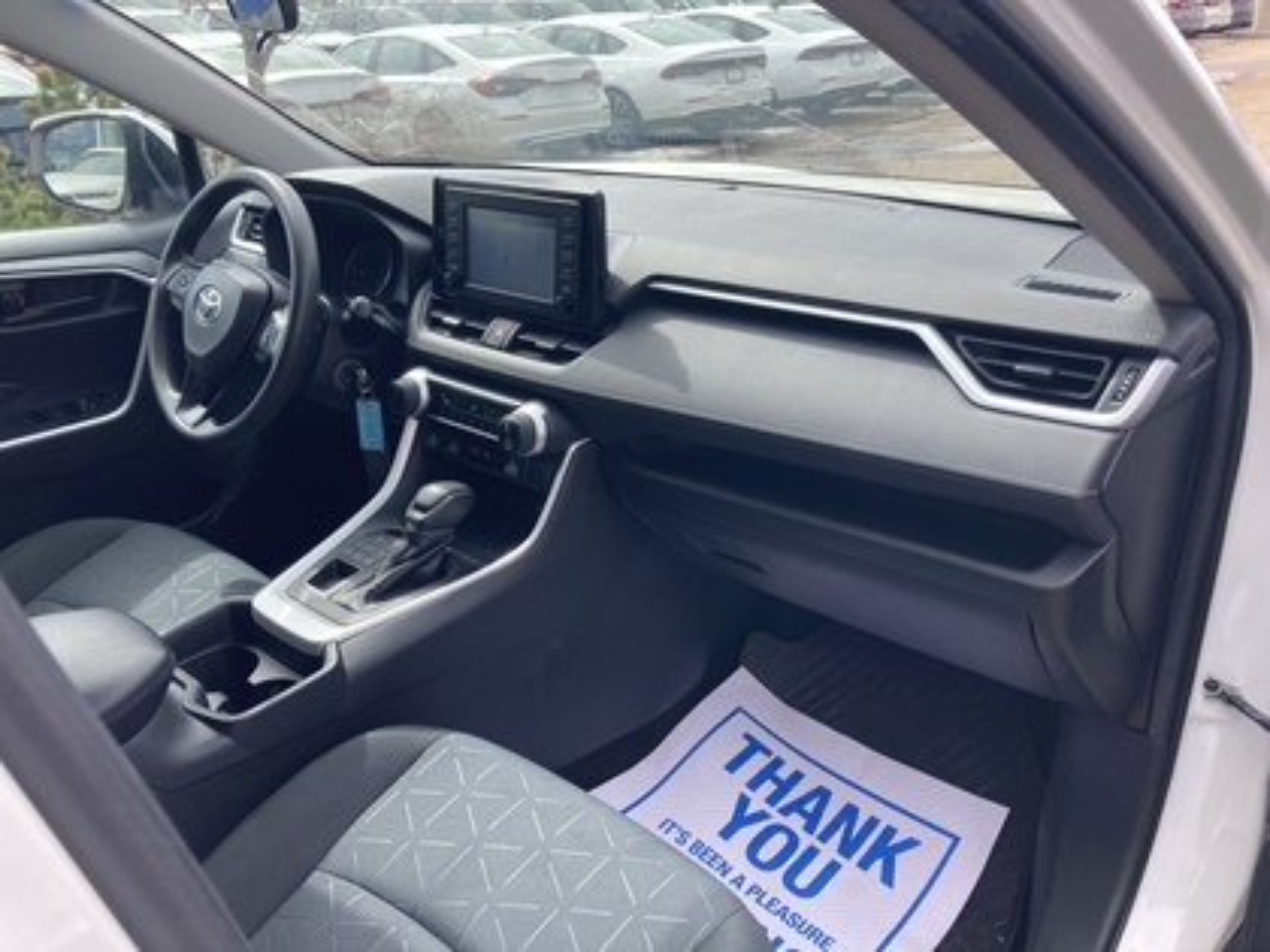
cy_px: 476
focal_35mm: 28
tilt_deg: -24.9
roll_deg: +1.4
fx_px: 1027
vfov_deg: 49.7
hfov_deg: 63.4
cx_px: 635
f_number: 1.8
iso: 20
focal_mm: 3.99
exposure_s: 1/415
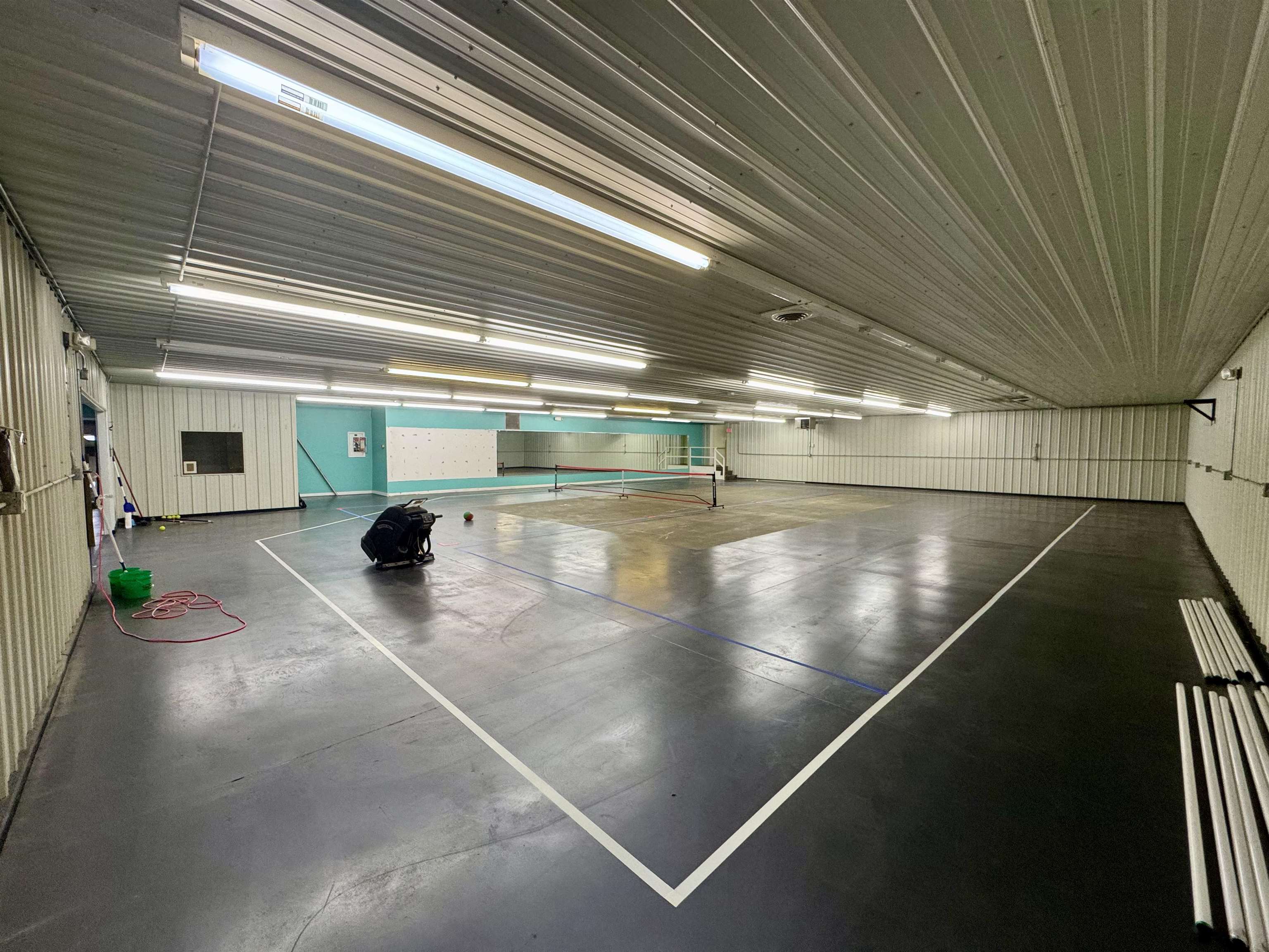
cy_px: 476
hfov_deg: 102.1
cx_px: 634
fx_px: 513
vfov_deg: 85.7
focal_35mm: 14
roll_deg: -0.6
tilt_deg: -3.8
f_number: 2.2
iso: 160
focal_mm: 2.22
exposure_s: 1/120
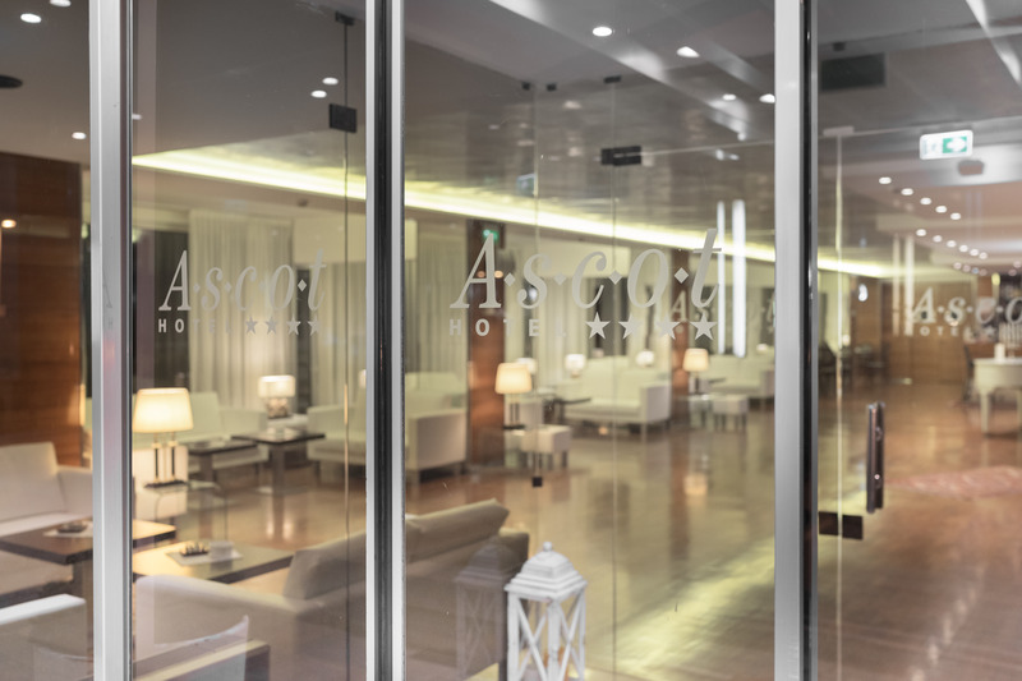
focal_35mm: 35
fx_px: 993
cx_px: 511
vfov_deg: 37.8
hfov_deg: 54.4
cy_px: 340
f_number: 3.5
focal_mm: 35
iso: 400
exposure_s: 1/6
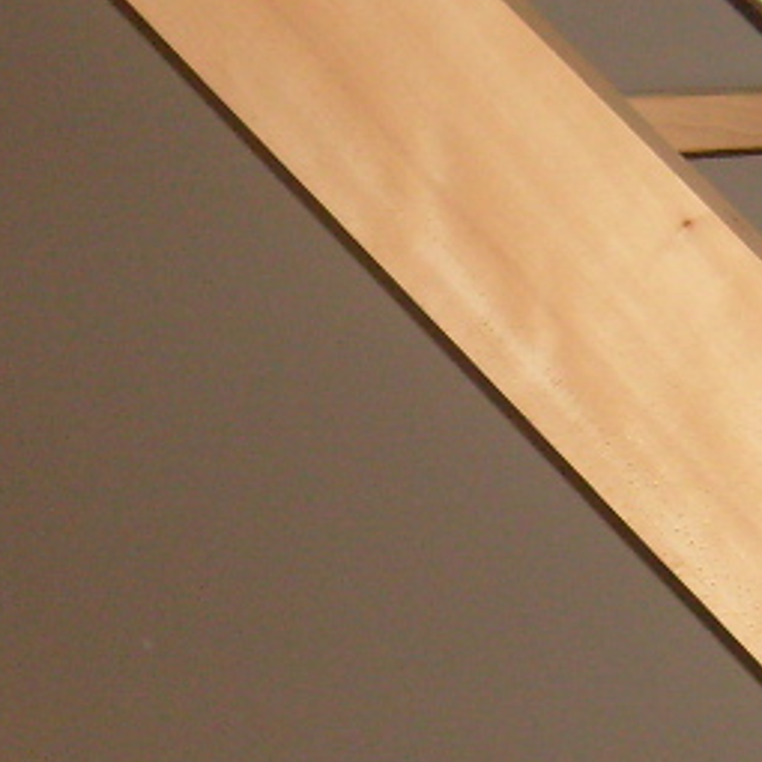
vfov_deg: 14.1
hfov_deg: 14.0
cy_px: 439
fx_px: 3088
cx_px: 499
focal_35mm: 124
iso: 100
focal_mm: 5.8
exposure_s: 1/45
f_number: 2.8
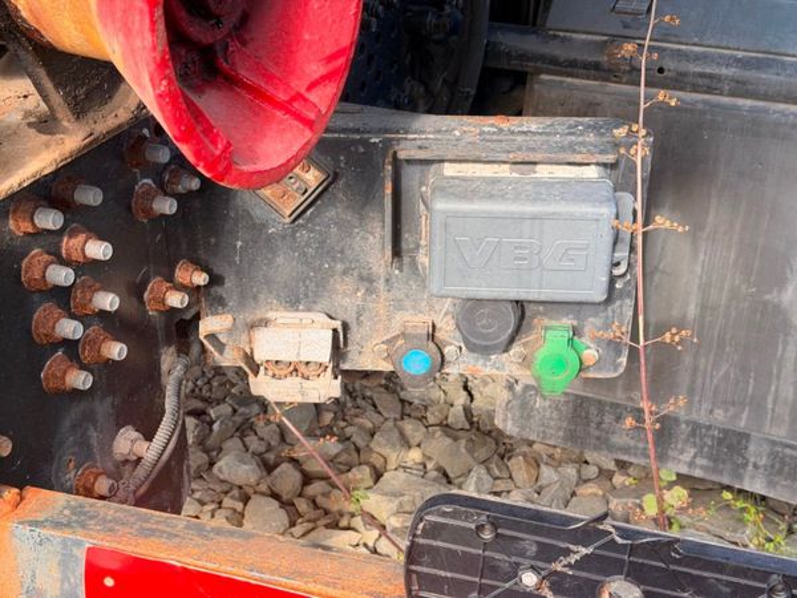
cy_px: 299
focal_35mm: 48
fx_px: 1105
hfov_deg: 39.7
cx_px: 398
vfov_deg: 30.3
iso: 80
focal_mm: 6.76
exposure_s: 1/493
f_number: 1.78
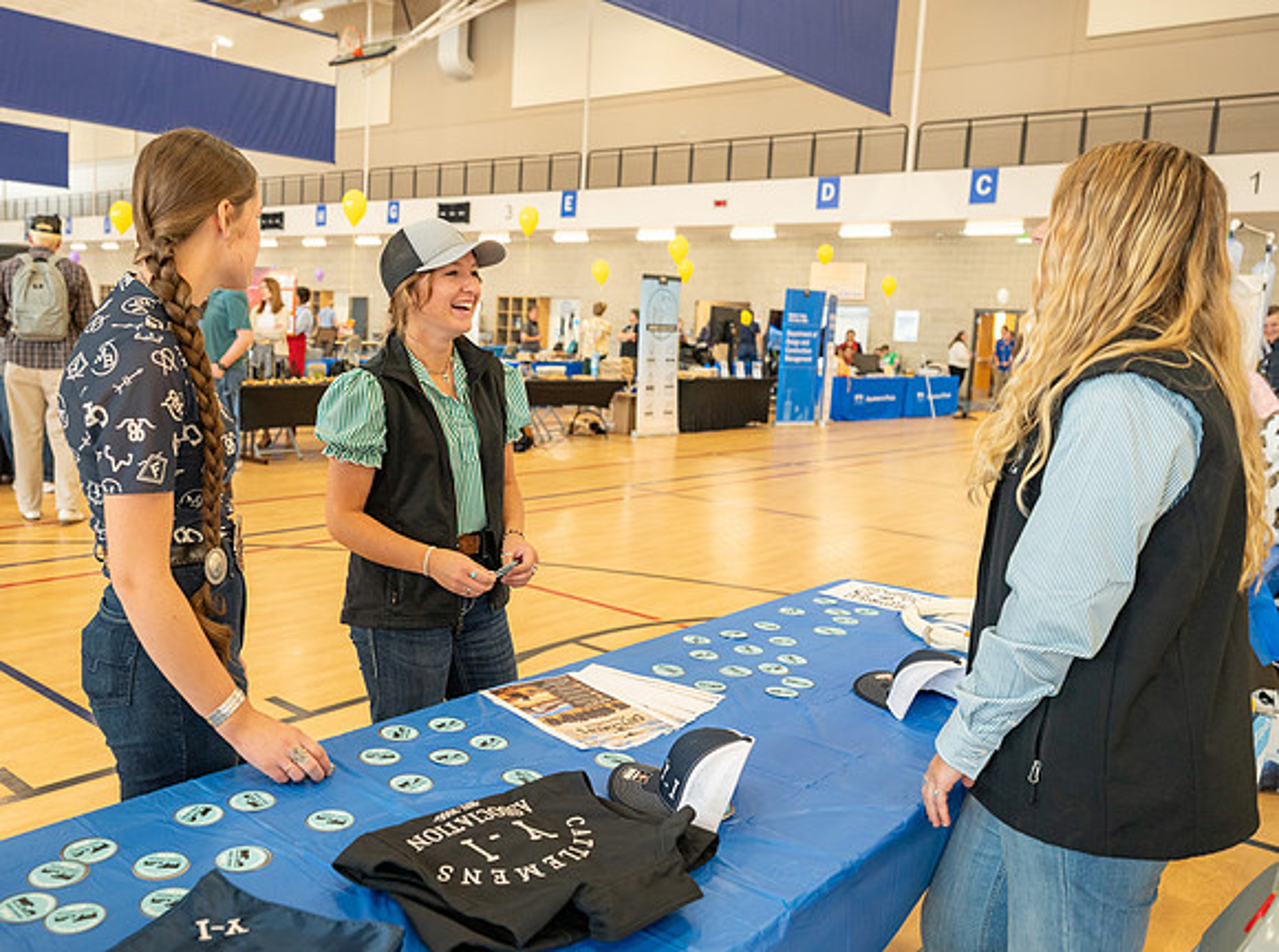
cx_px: 539
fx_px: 1110
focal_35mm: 30
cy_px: 458
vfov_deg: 46.5
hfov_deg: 59.6
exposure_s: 1/125
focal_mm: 25.5
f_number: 3.5
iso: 400
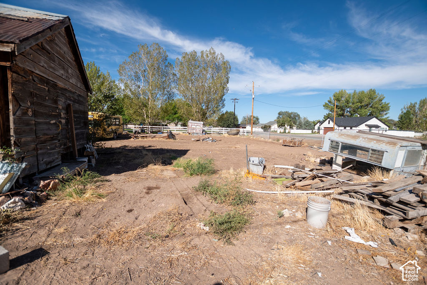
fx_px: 179
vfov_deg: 77.1
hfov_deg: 100.2
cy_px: 142
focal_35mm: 15
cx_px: 214
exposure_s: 1/1250
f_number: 4
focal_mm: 10
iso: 100
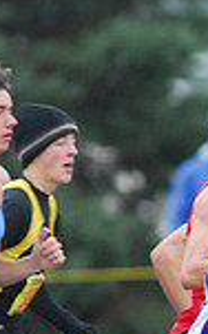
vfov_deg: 1.2
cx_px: 626
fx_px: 16054
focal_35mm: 1765
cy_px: 301
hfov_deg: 0.7
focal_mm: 300
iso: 800
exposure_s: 1/640
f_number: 4
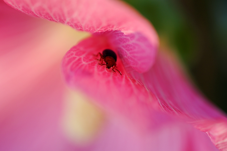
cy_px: 76
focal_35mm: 128
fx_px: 803
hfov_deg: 16.1
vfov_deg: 10.7
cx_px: 114
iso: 200
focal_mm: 85
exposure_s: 1/250
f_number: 8
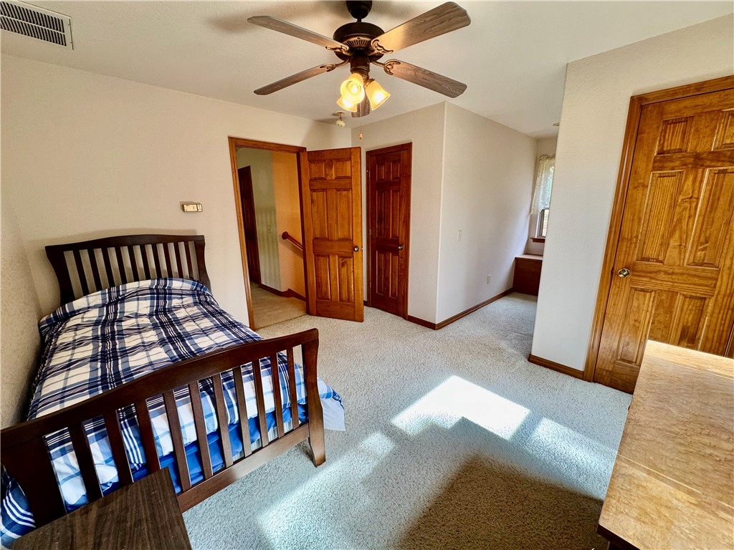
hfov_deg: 102.1
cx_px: 367
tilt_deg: -13.0
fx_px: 297
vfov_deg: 85.7
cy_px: 275
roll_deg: +0.9
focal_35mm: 14
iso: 160
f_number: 2.2
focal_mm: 2.22
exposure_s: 1/120
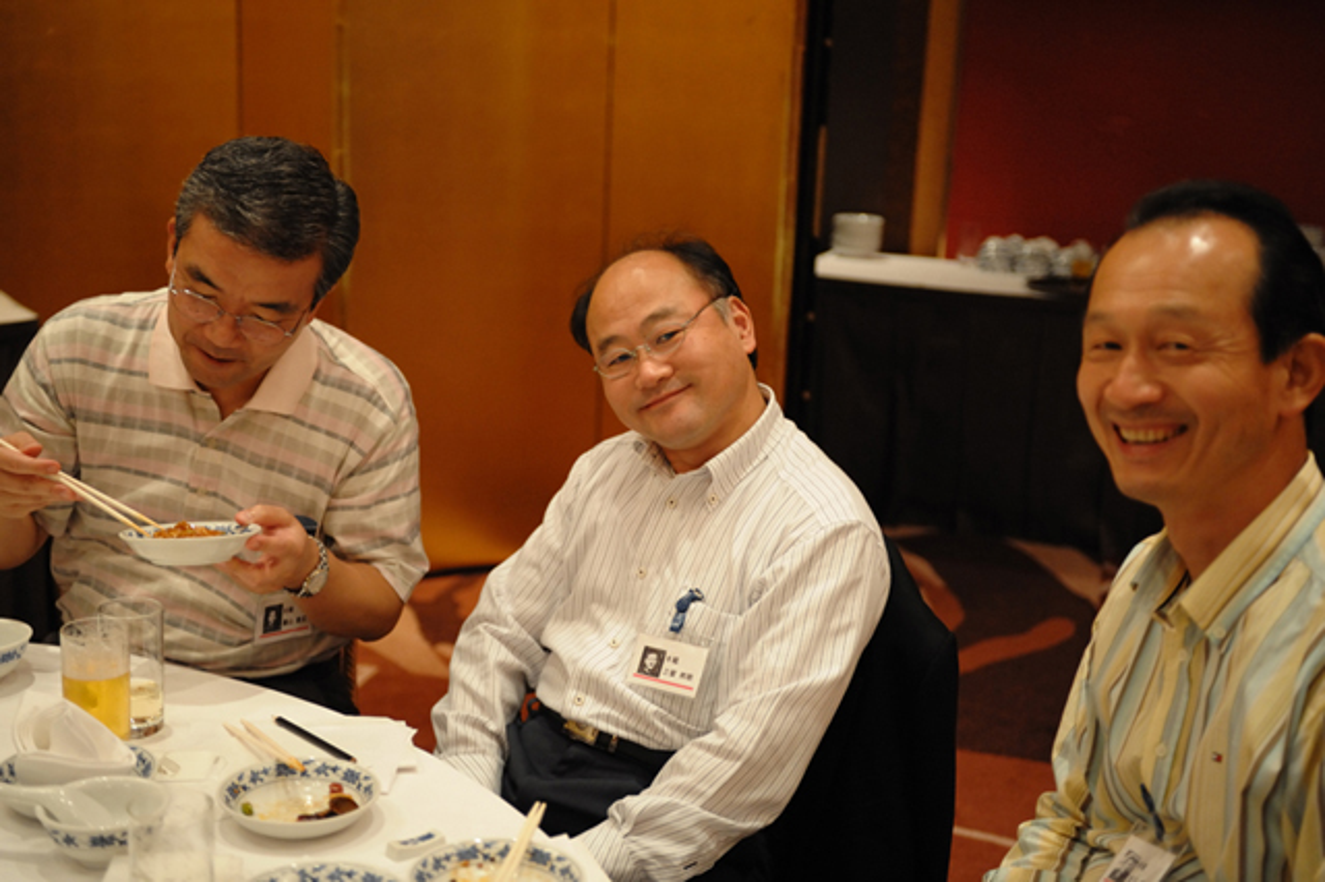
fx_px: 1913
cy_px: 441
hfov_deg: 38.2
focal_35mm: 52
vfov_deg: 26.0
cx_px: 662
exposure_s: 1/125
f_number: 2.8
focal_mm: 52
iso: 2800
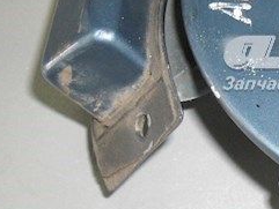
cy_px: 51
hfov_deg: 18.2
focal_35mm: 101
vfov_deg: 14.6
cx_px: 355
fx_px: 814
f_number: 2.8
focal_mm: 6.3
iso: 200
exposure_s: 1/45
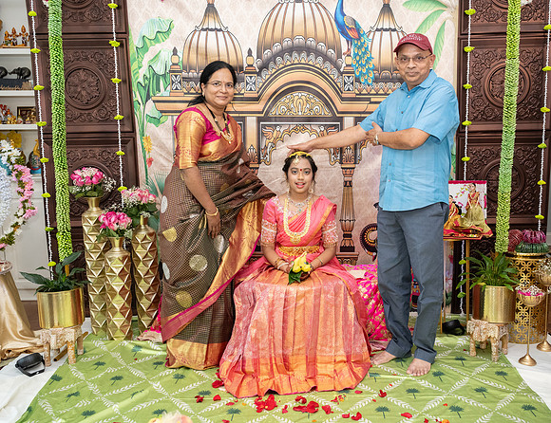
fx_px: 563
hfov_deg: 51.9
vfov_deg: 41.2
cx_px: 318
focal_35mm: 35
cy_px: 211
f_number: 4
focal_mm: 31.5
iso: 1600
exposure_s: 1/160
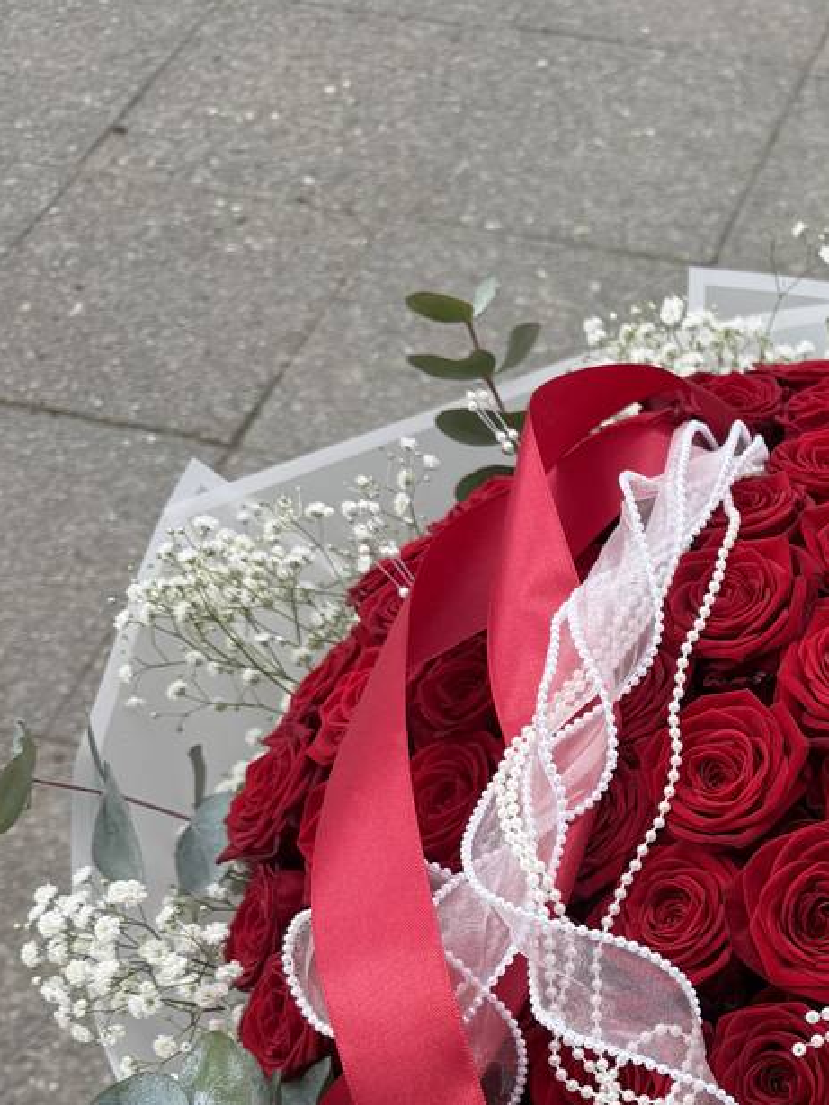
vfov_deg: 35.3
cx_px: 882
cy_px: 922
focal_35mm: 52
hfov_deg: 26.1
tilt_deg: -57.6
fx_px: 1661
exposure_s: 1/1855
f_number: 1.78
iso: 80
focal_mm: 6.76
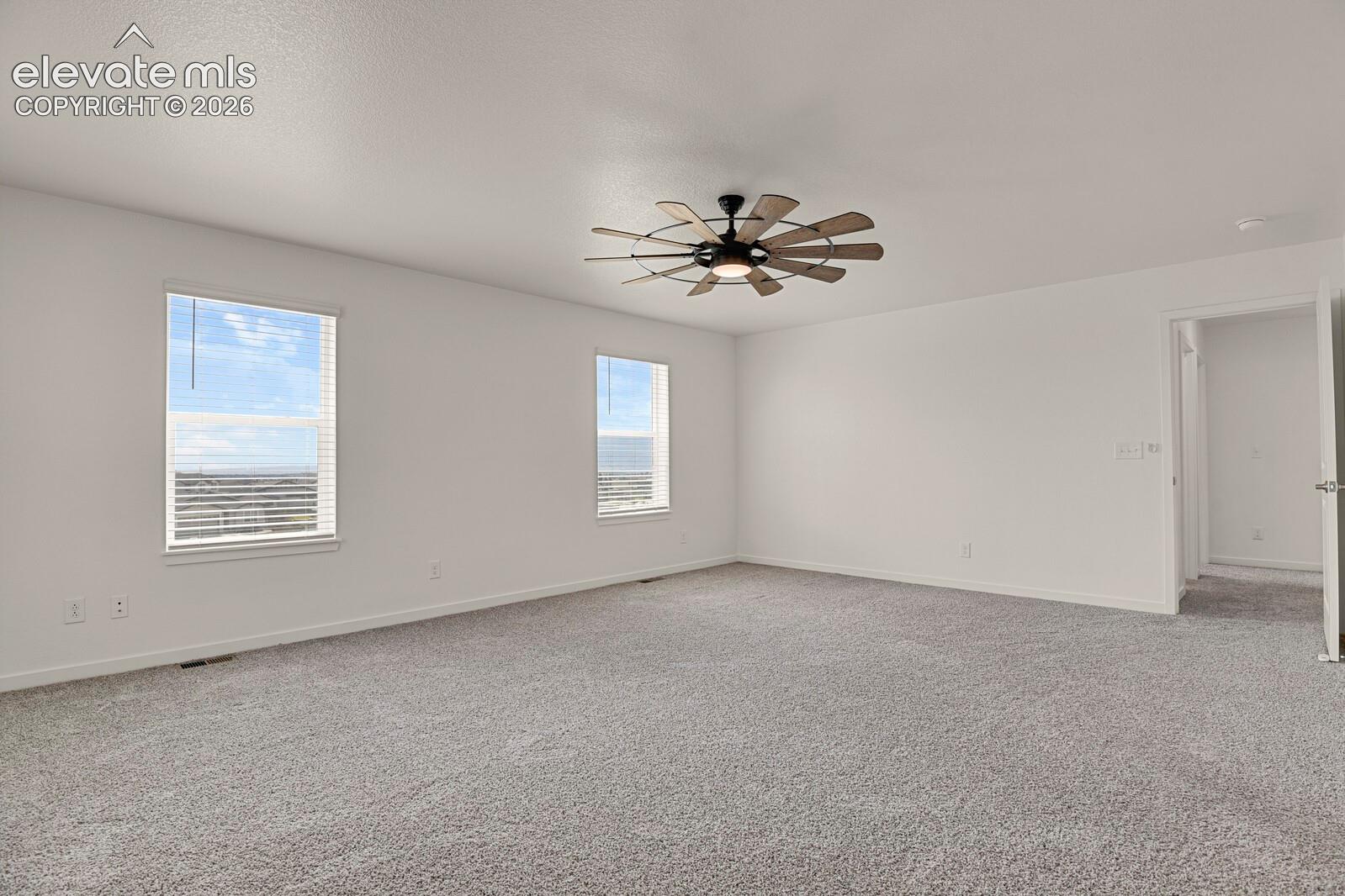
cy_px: 448
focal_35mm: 17
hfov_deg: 93.3
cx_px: 672
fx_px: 635
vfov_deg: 70.4
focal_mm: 17
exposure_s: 1/3
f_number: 6.3
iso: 250
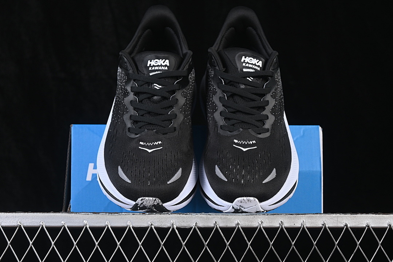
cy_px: 131
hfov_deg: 27.0
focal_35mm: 75
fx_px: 819
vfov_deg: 18.2
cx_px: 196
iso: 160
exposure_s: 1/60
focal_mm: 50
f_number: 6.3
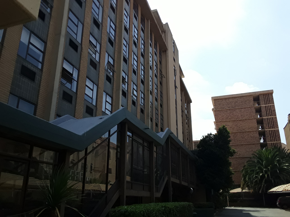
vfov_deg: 46.8
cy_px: 108
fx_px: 251
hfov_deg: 60.0
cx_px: 145
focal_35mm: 30
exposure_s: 1/1364
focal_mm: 2.2
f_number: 1.9
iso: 40
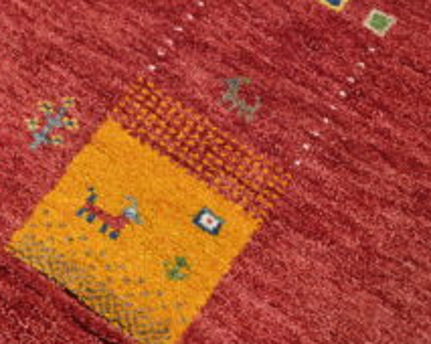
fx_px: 1164
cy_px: 47
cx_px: 162
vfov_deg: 16.6
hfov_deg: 20.9
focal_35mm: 91
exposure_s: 1/25
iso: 125
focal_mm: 34.5
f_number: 4.5
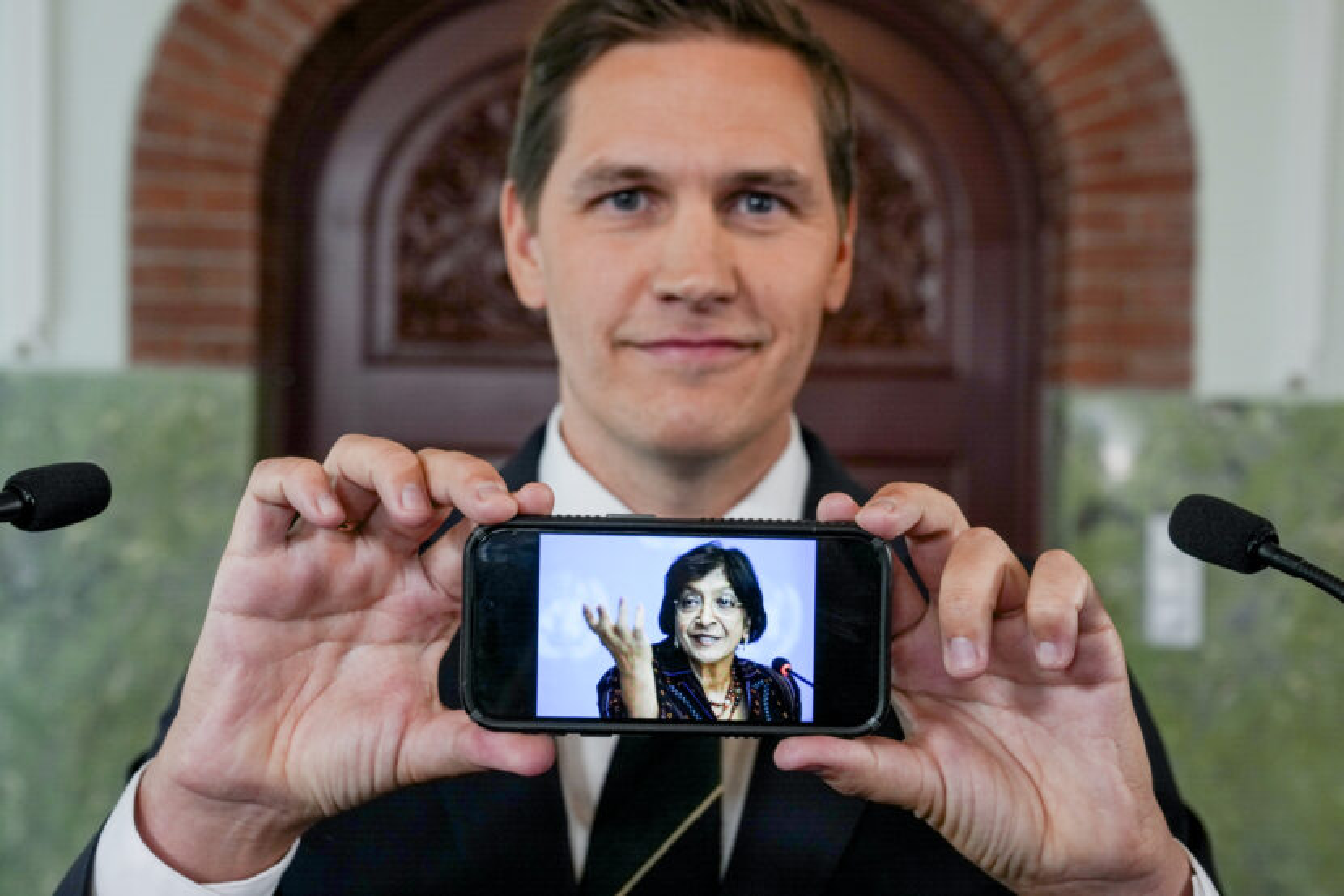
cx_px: 672
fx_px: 2053
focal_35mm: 55
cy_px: 448
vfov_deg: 24.6
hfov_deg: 36.3
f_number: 6.3
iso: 1250
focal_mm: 55
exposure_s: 1/250
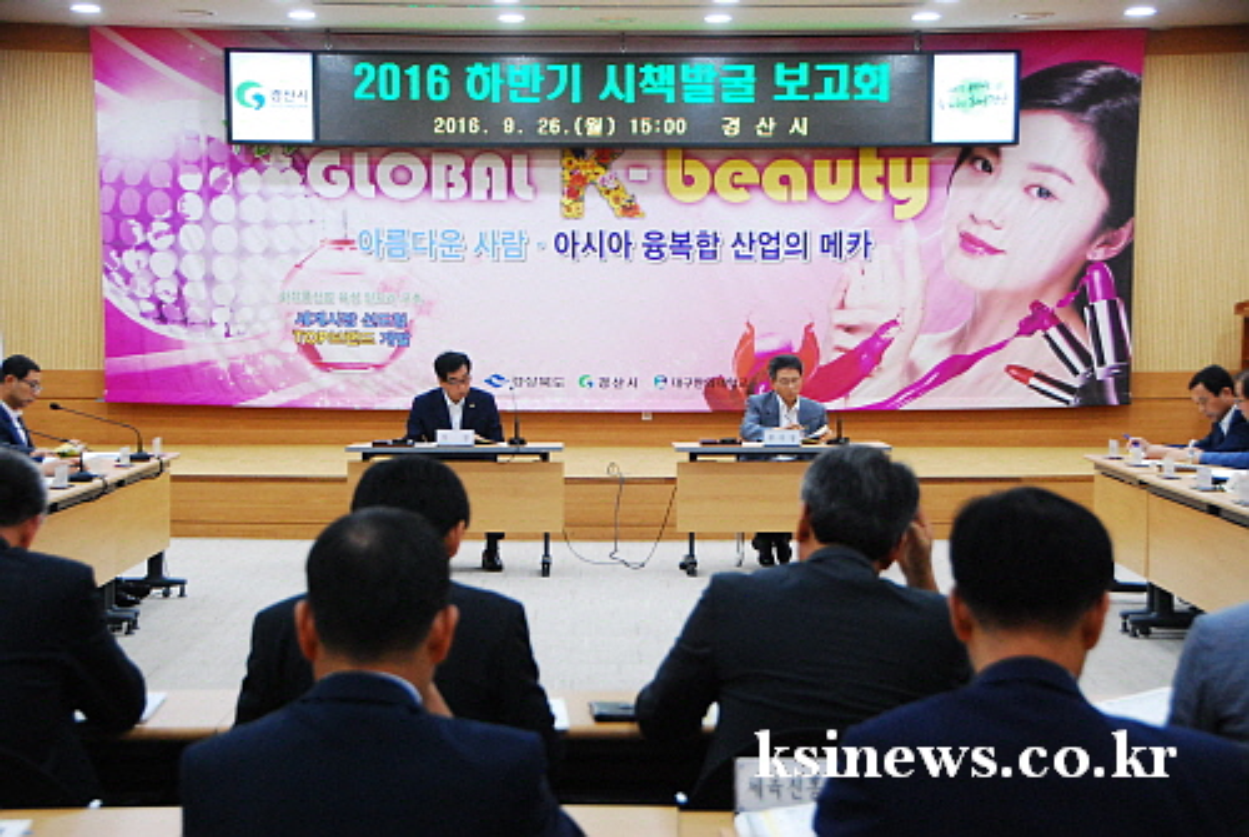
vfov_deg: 19.0
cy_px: 418
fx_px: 2502
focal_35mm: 72
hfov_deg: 28.0
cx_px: 624
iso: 1250
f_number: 4.8
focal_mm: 48
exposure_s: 1/100
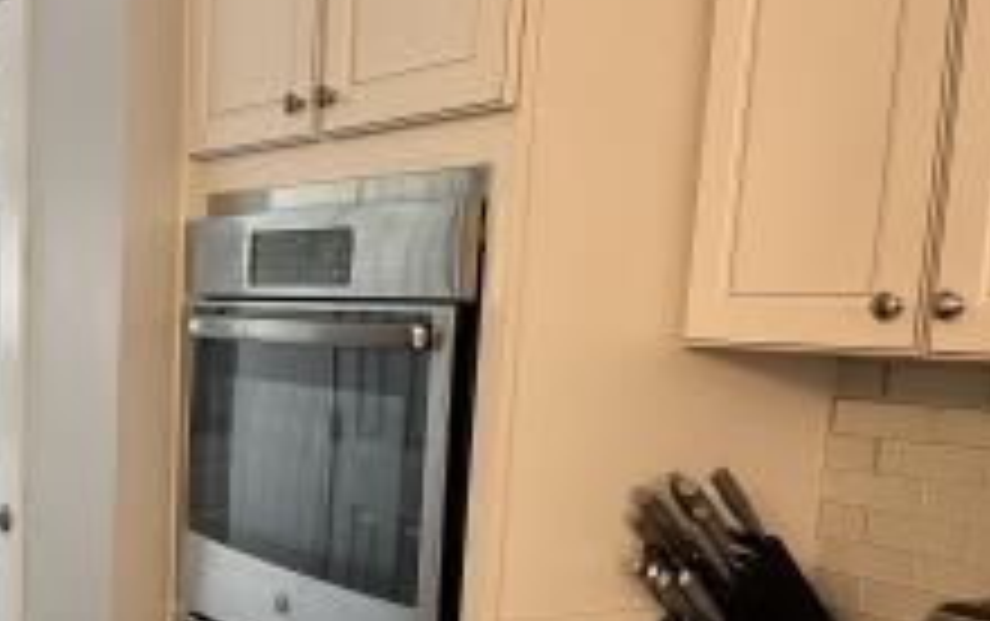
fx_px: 1350
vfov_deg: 25.3
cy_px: 531
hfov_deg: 37.8
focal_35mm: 50
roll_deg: -1.4
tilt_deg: -9.6
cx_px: 117
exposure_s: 1/60
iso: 250
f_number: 1.6
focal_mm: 5.1
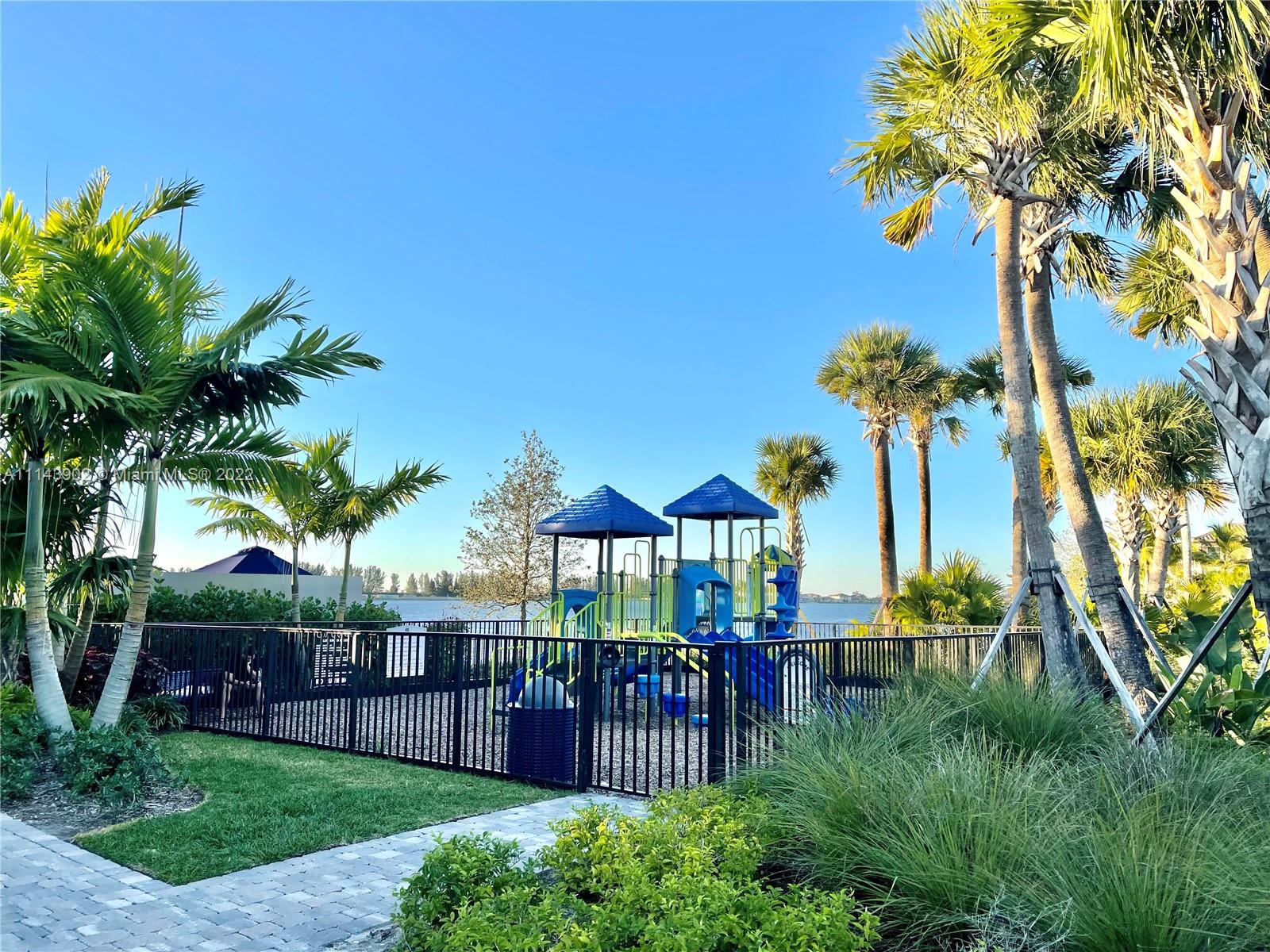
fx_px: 954
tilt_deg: +4.6
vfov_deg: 53.1
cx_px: 635
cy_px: 476
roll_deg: -0.8
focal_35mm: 26
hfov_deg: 67.3
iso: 32
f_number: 1.6
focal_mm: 5.1
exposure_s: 1/1420
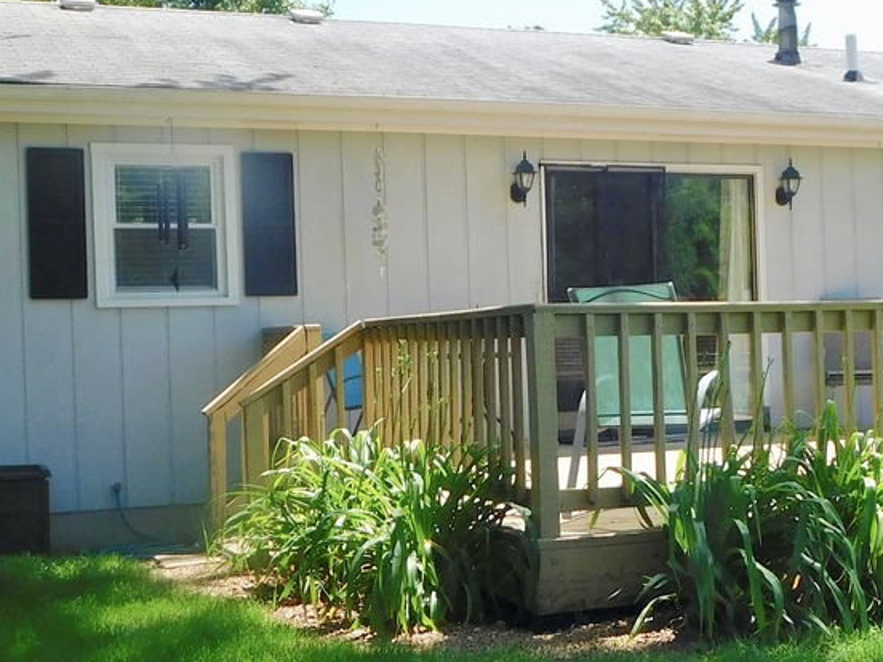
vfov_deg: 24.4
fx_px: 1531
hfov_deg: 31.9
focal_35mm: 60
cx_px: 608
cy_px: 358
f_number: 3
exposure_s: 1/640
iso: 125
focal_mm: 4
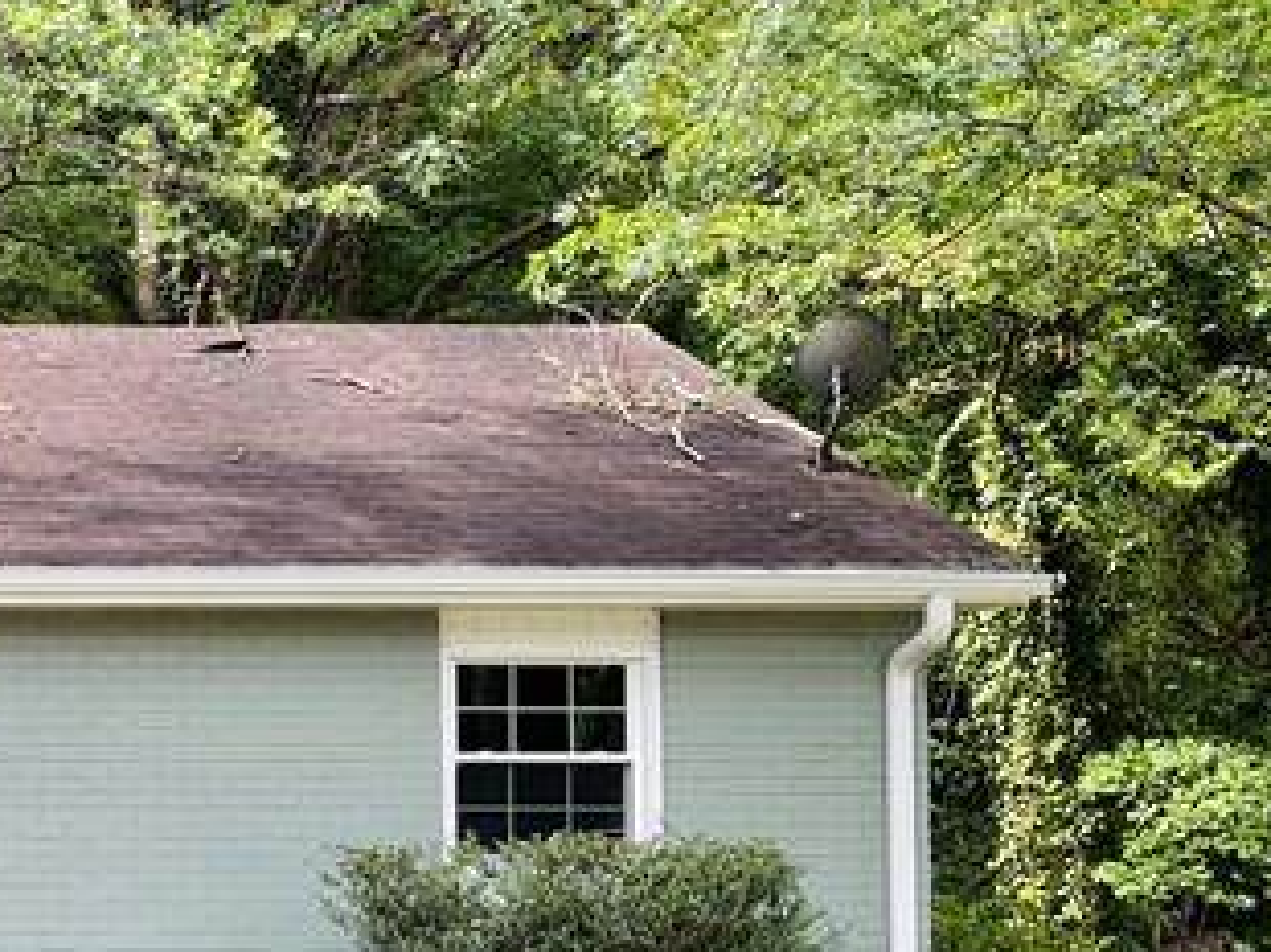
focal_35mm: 86
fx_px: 3155
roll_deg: +0.6
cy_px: 739
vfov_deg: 17.0
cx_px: -385
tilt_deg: +2.9
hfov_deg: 20.7
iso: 50
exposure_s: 1/276
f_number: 1.6
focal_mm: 5.96
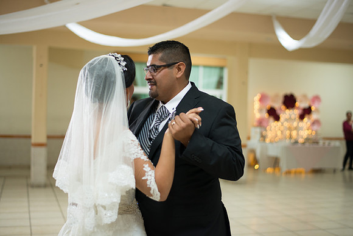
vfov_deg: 27.0
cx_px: 176
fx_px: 490
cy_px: 118
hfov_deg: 39.6
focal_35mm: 50
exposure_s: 1/125
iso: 800
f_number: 1.8
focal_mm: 50
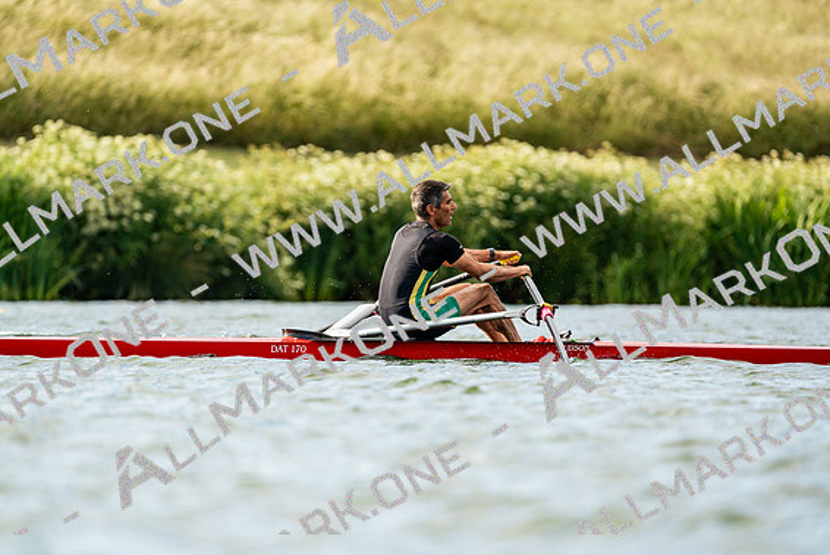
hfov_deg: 3.4
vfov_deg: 2.2
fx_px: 14186
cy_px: 283
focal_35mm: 615
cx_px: 414
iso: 500
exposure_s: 1/2000
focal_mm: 600
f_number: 6.3
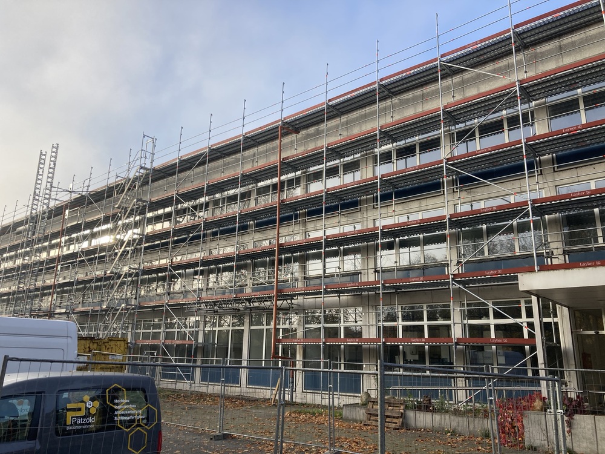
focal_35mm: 28
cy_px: 227
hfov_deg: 63.4
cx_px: 302
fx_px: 489
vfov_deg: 49.7
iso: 20
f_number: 1.8
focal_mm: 3.99
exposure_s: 1/714
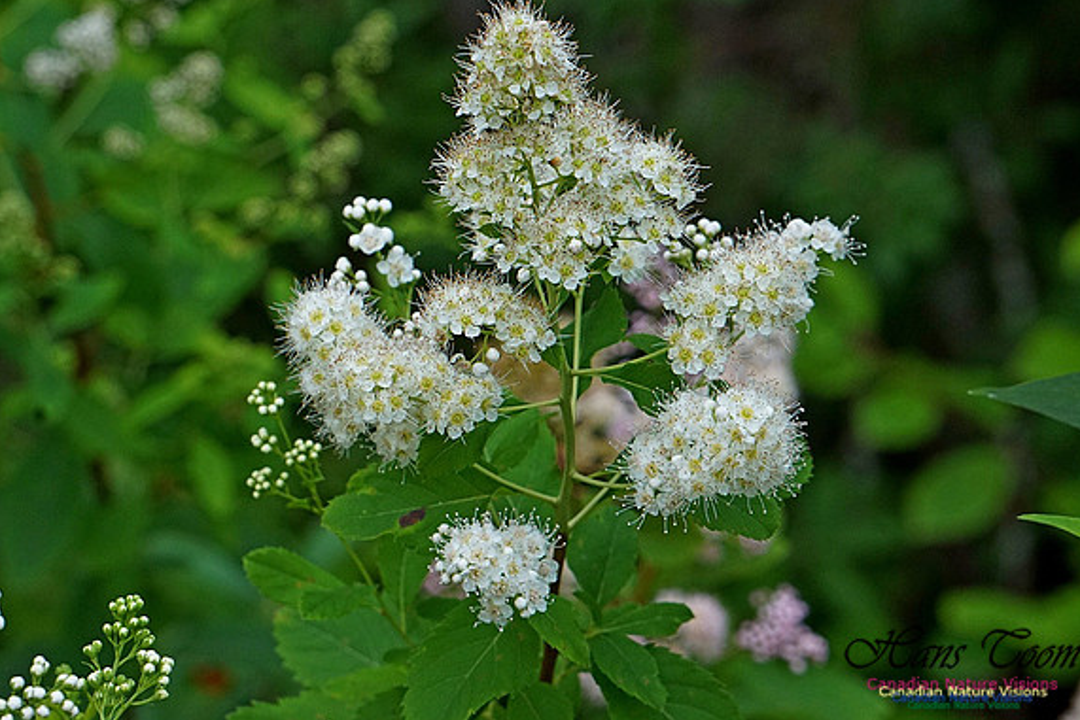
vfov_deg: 6.8
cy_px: 362
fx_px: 6031
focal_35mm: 201
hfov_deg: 10.2
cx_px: 547
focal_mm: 132
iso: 1000
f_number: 13
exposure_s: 1/160
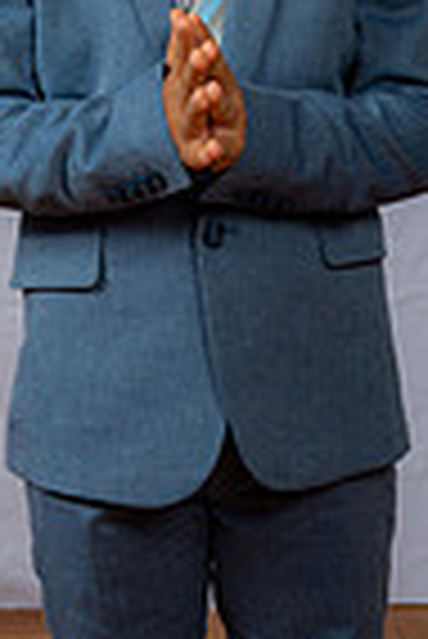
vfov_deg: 11.8
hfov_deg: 7.9
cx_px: 142
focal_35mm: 174
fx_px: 3095
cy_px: 135
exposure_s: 1/200
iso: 250
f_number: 6.3
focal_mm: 55
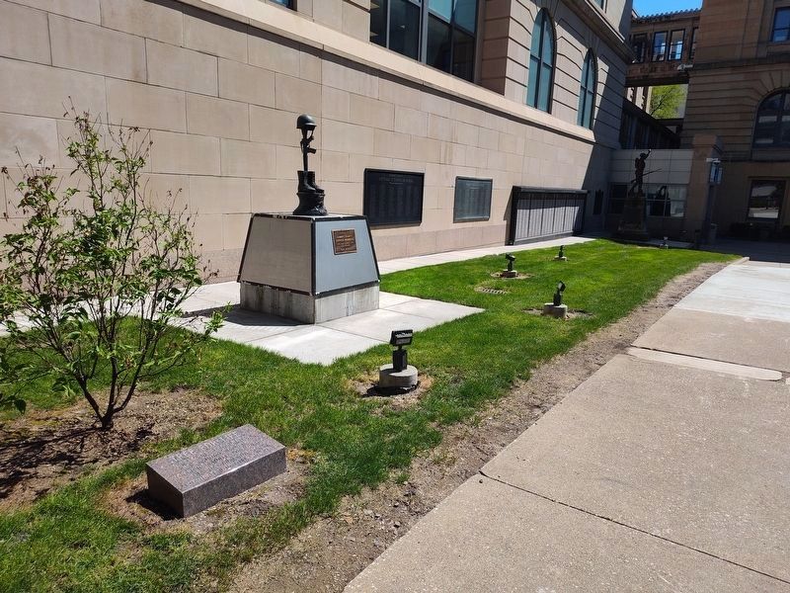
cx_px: 395
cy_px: 296
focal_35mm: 23
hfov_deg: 73.9
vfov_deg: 58.9
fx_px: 525
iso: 100
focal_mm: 5.56
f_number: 1.8
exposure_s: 1/1486
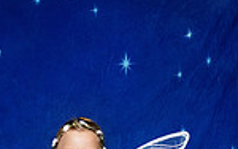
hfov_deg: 21.4
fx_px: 627
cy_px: 325
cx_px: 78
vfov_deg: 11.7
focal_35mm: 97
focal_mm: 21
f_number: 8
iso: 1000
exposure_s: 1/60
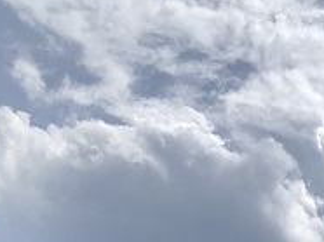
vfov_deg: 10.8
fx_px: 1150
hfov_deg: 14.0
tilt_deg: +15.4
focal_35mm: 123
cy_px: 513
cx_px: 605
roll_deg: -0.2
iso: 20
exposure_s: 1/3436
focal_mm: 3.99
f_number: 1.8
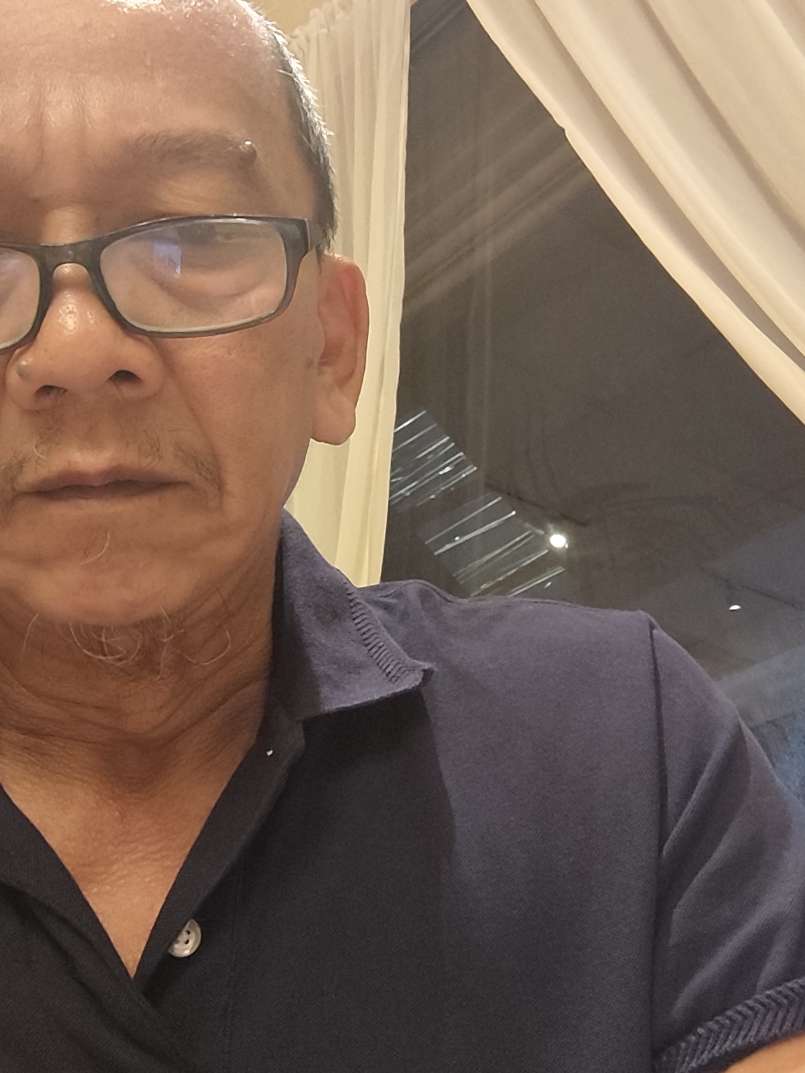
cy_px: 439
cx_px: 379
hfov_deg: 36.0
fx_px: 1240
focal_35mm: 40
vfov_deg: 46.6
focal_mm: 3.26
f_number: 2.45
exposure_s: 1/24
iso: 640
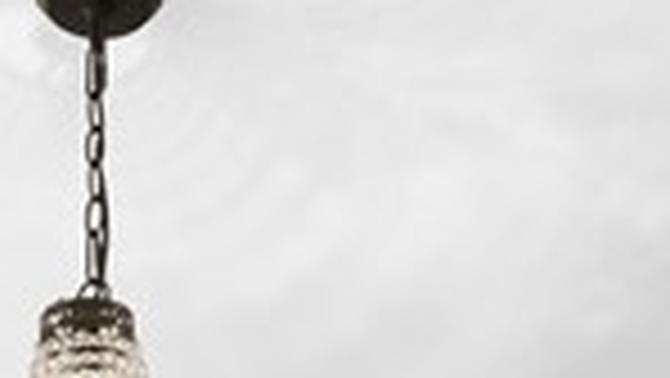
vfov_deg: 7.2
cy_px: 1449
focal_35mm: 130
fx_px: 2311
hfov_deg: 16.4
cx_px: 157
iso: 400
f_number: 8
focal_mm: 17
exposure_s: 1/3
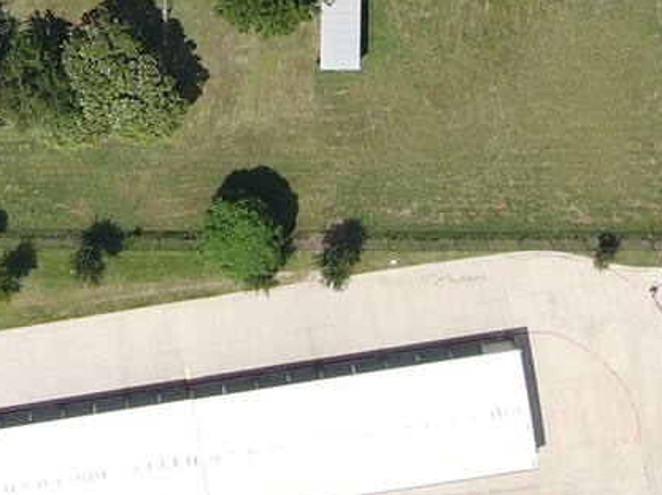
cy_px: -689
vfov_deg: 10.7
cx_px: 32
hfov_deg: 16.4
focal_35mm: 118
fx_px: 2255
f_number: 2.8
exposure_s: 1/500
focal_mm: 4.5
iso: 100
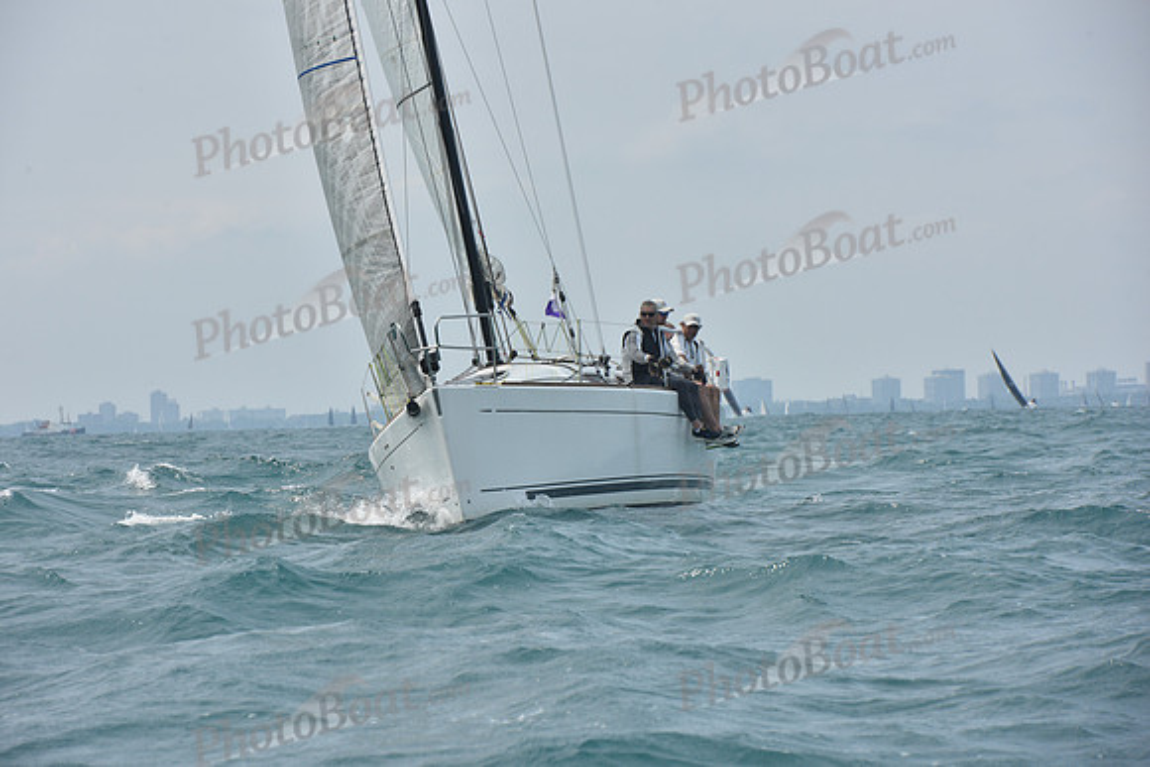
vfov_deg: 6.9
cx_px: 575
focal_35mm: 200
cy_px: 384
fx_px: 6390
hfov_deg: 10.3
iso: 250
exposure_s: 1/800
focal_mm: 200
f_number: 11
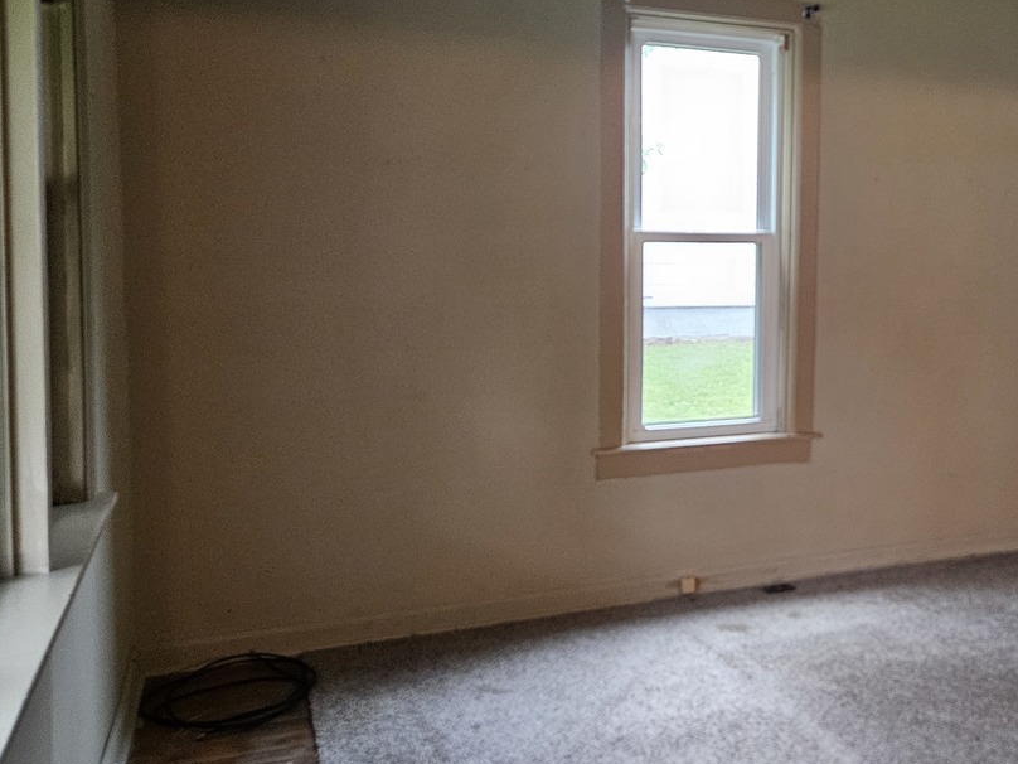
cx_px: 897
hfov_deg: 42.4
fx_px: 1206
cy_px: 311
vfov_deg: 35.0
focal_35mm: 41
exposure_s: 1/60
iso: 800
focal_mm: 5.4
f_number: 1.8
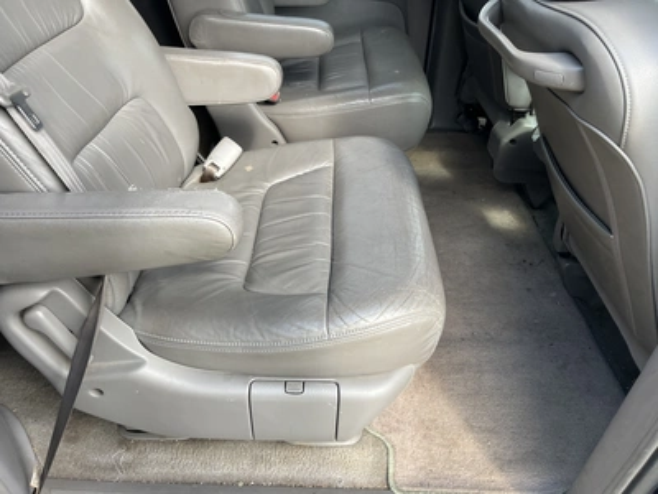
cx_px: 329
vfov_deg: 53.1
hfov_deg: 67.3
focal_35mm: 26
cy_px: 247
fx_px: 494
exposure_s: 1/354
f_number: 1.6
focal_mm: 5.1
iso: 50
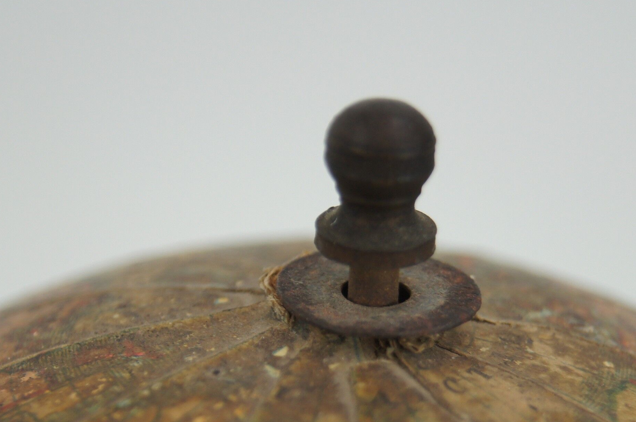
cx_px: 376
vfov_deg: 9.4
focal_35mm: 146
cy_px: 336
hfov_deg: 14.1
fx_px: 2574
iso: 320
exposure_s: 1/160
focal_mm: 55
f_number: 5.6
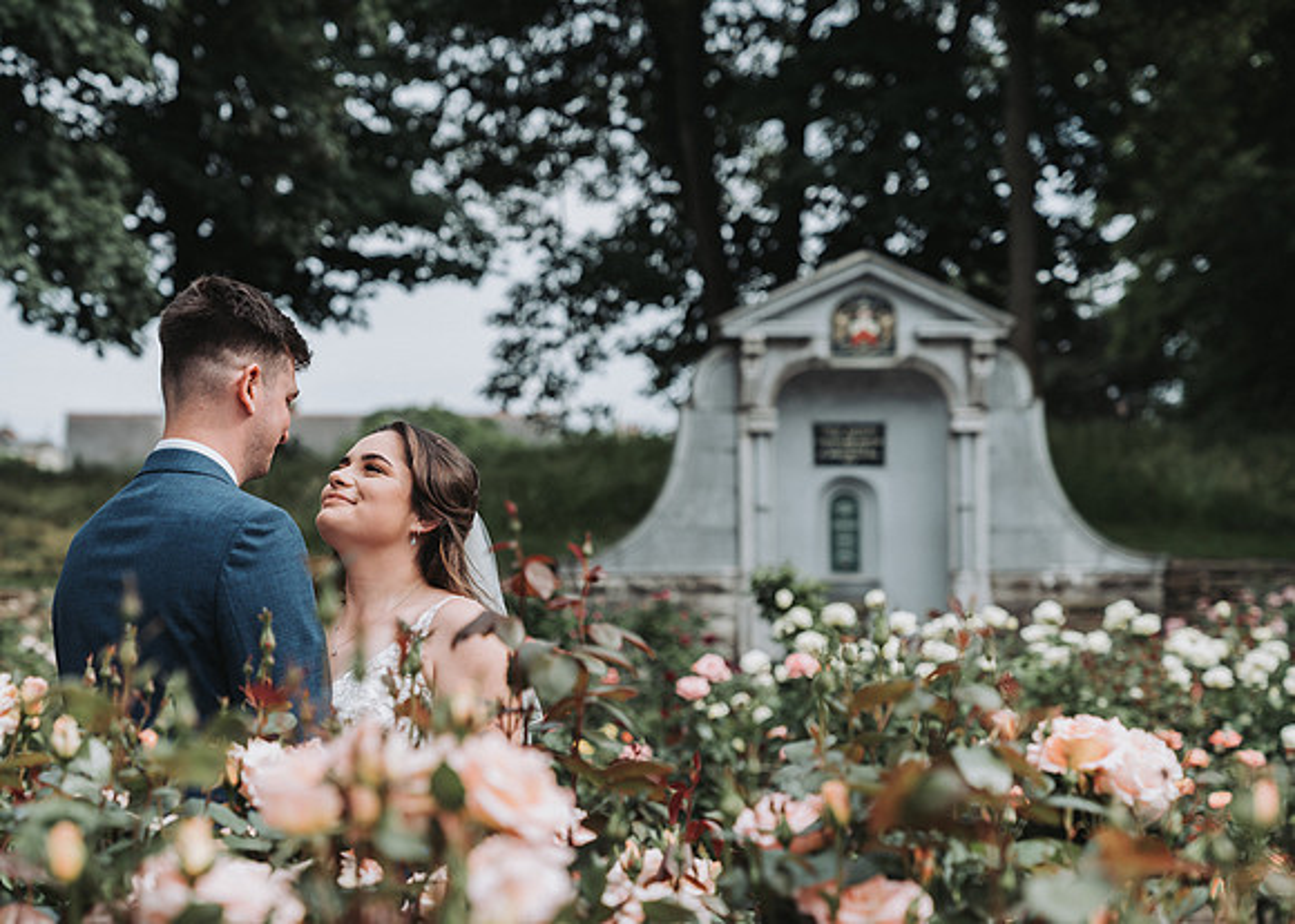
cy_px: 545
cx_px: 477
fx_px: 3180
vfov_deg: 16.5
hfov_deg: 23.0
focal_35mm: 86
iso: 200
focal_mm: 70
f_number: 3.5
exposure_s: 1/800
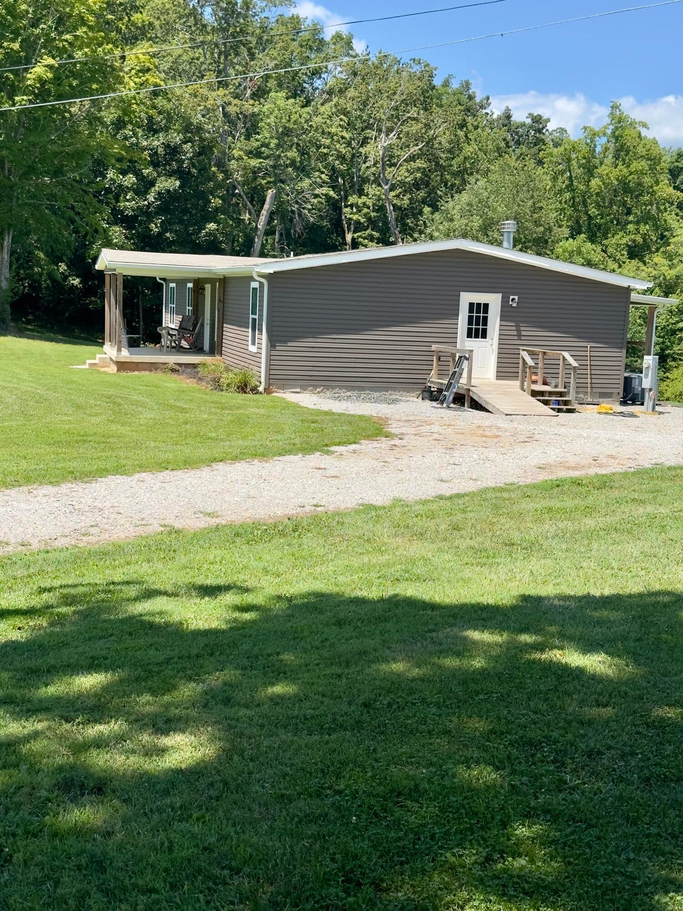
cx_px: 342
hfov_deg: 30.3
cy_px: 456
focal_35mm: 48
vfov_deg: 39.7
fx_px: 1263
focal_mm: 6.86
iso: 64
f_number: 1.78
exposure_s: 1/3058
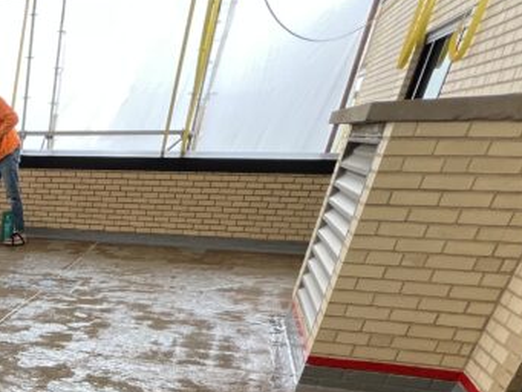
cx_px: -100
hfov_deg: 37.0
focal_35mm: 39
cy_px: 571
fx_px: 588
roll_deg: +0.3
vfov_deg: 27.2
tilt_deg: -35.7
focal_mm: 1.57
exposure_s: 1/99
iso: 50
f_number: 1.8
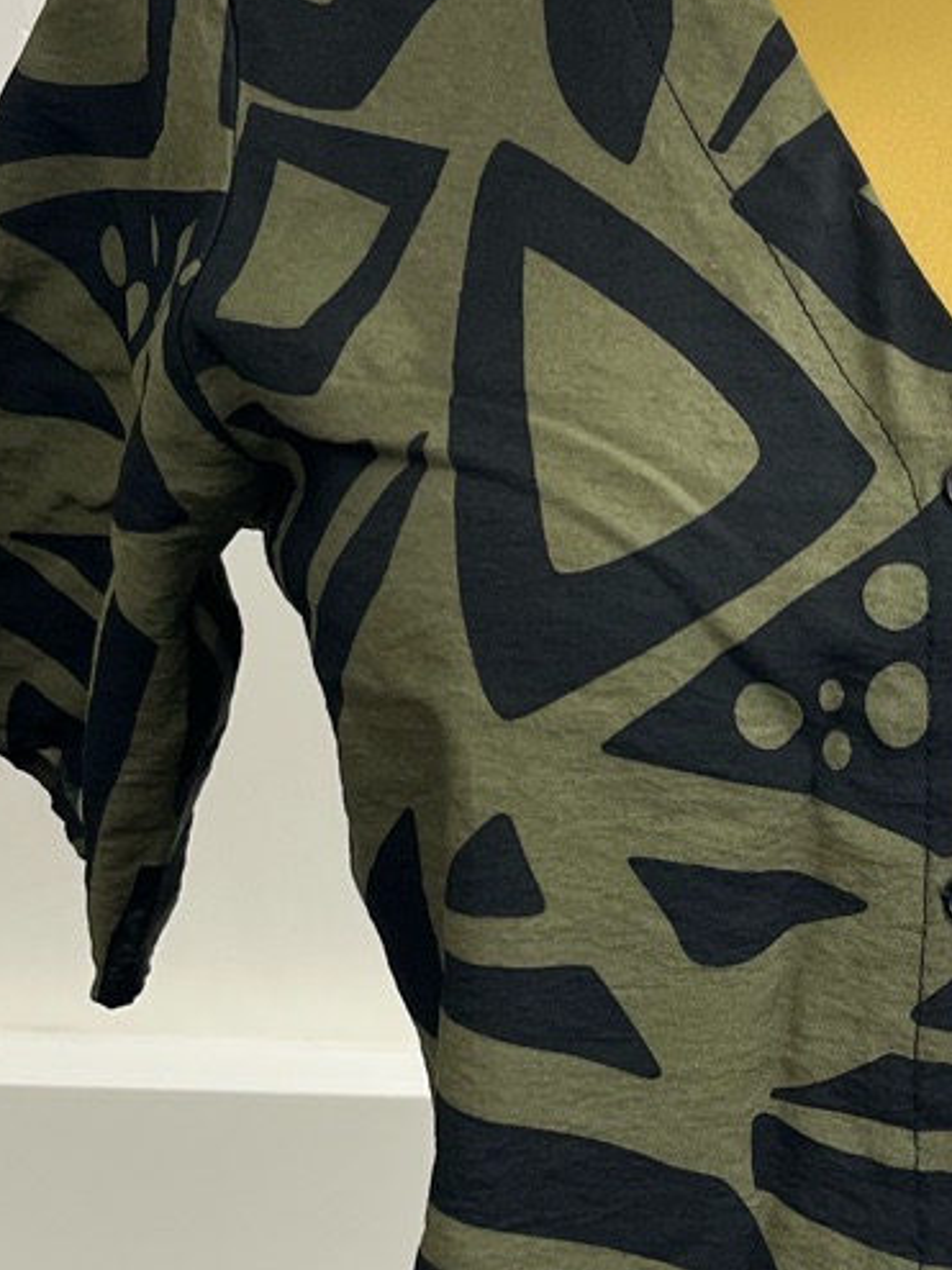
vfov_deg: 23.3
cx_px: 955
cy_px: 739
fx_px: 3082
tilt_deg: -15.1
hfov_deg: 17.2
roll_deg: -0.3
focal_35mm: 84
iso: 80
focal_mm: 5.1
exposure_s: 1/100
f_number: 1.6
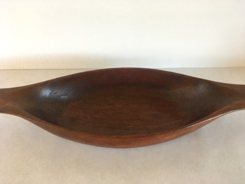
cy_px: 92
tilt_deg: -44.8
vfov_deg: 48.2
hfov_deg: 61.7
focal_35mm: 29
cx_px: 122
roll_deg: +0.0
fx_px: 205
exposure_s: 1/33
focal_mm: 4.15
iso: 125
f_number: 2.2
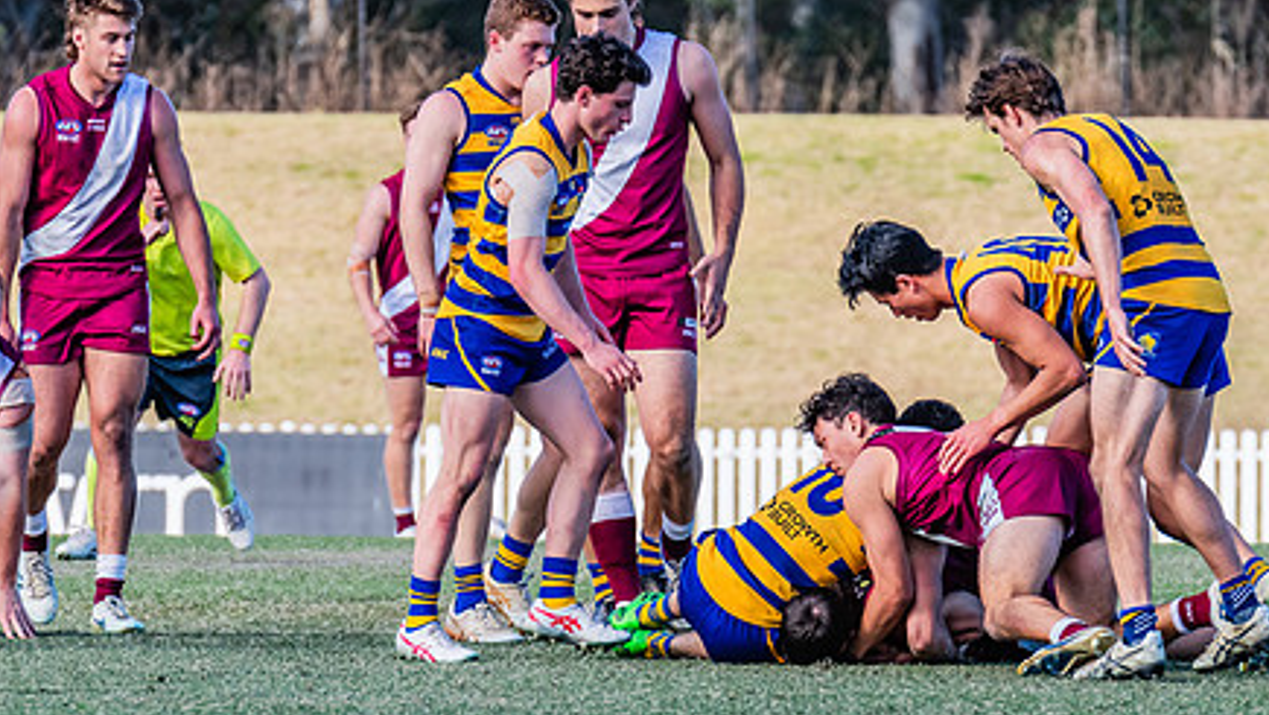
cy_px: 438
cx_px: 724
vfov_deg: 1.8
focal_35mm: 692
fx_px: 23292
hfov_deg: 3.1
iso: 800
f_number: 10
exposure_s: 1/640
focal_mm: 380
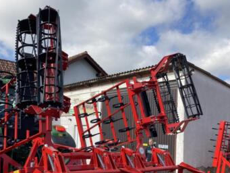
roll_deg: -1.8
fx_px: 273
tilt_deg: +1.4
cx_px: 88
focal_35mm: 41
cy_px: 121
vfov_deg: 34.7
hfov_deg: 45.4
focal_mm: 3.99
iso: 20
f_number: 1.8
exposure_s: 1/1372
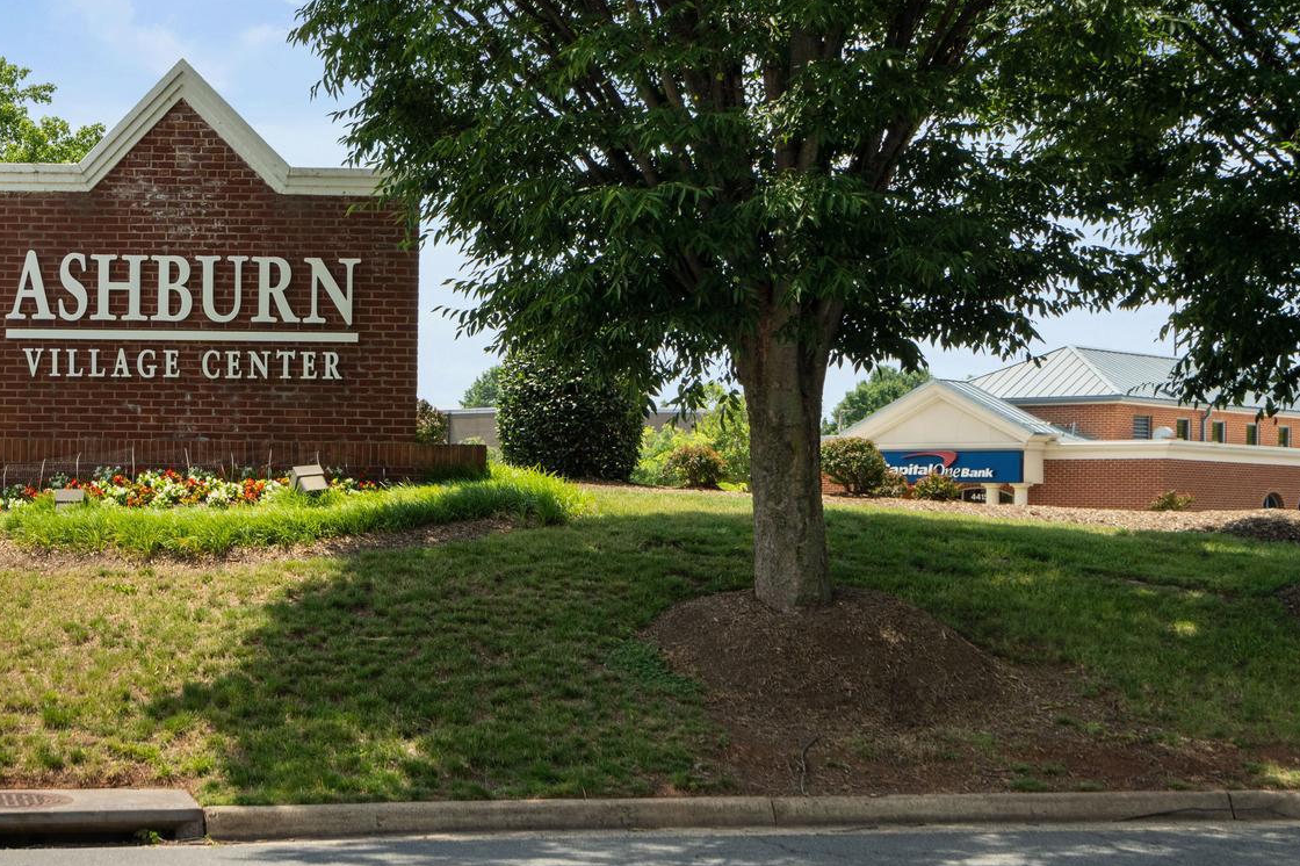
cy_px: 286
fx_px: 2310
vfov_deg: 21.1
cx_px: 174
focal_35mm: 64
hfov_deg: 30.3
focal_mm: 35
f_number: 9
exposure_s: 1/500
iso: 400
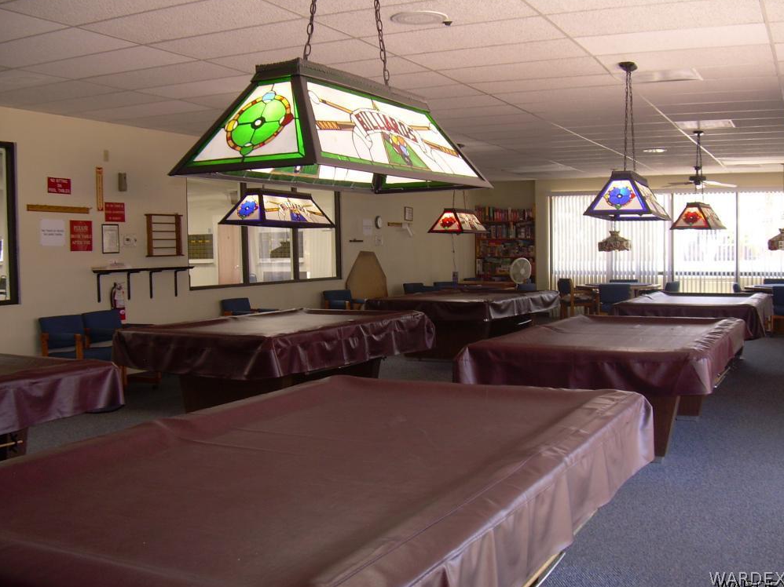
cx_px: 388
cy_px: 290
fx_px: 883
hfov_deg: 47.9
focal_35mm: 39
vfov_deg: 36.8
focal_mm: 6.3
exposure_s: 1/30
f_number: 2.8
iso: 50
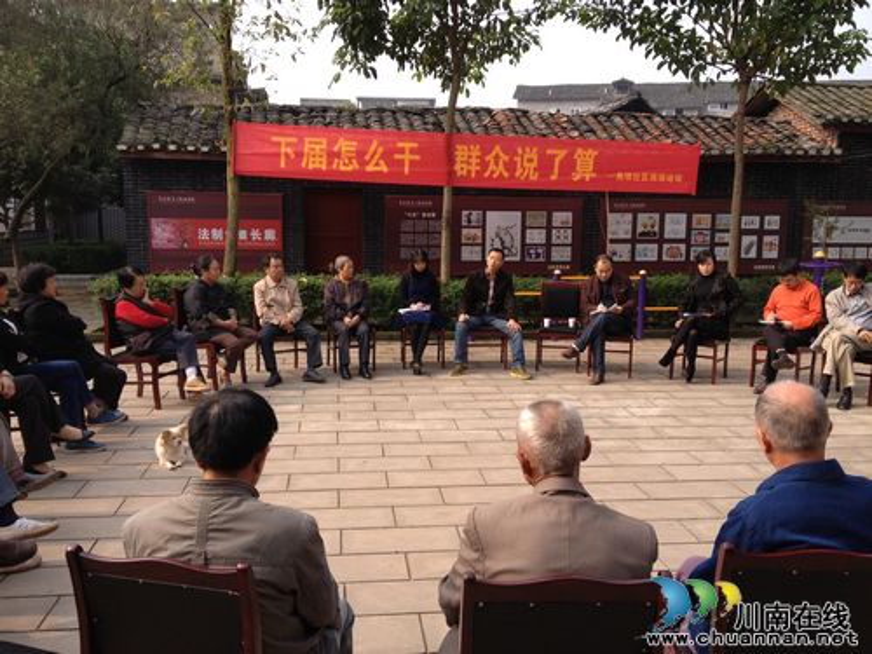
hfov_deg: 52.6
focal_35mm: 35
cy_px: 327
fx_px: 882
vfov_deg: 40.7
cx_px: 436
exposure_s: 1/552
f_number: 2.4
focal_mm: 4.28
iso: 50
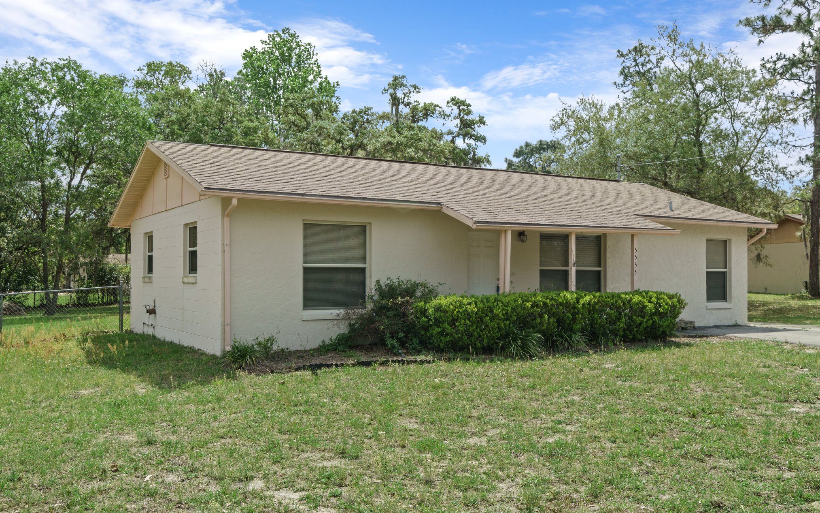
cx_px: 407
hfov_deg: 56.7
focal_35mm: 34
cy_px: 267
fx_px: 760
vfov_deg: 37.3
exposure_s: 1/200
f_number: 8
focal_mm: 22
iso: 320
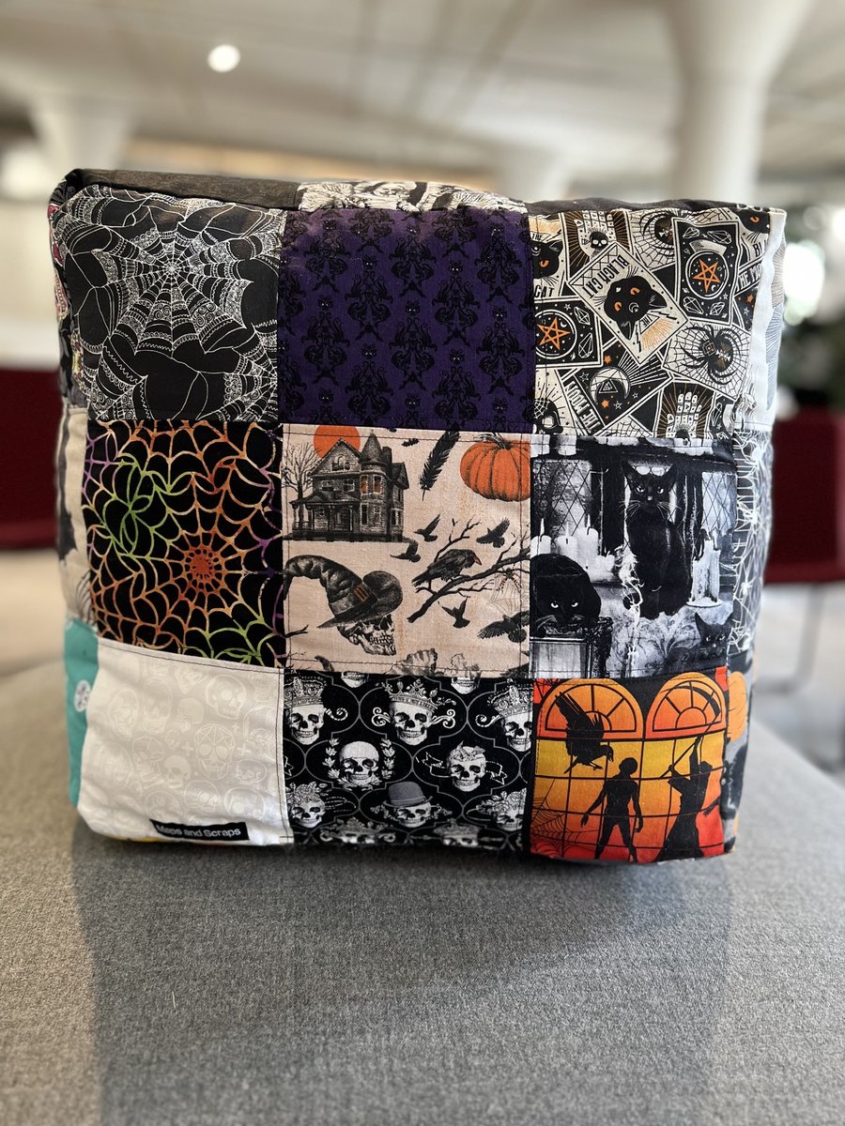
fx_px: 846
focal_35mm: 26
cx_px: 422
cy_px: 563
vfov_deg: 67.3
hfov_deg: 53.1
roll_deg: -2.9
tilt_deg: -12.0
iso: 160
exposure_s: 1/60
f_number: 1.5
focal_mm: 5.7
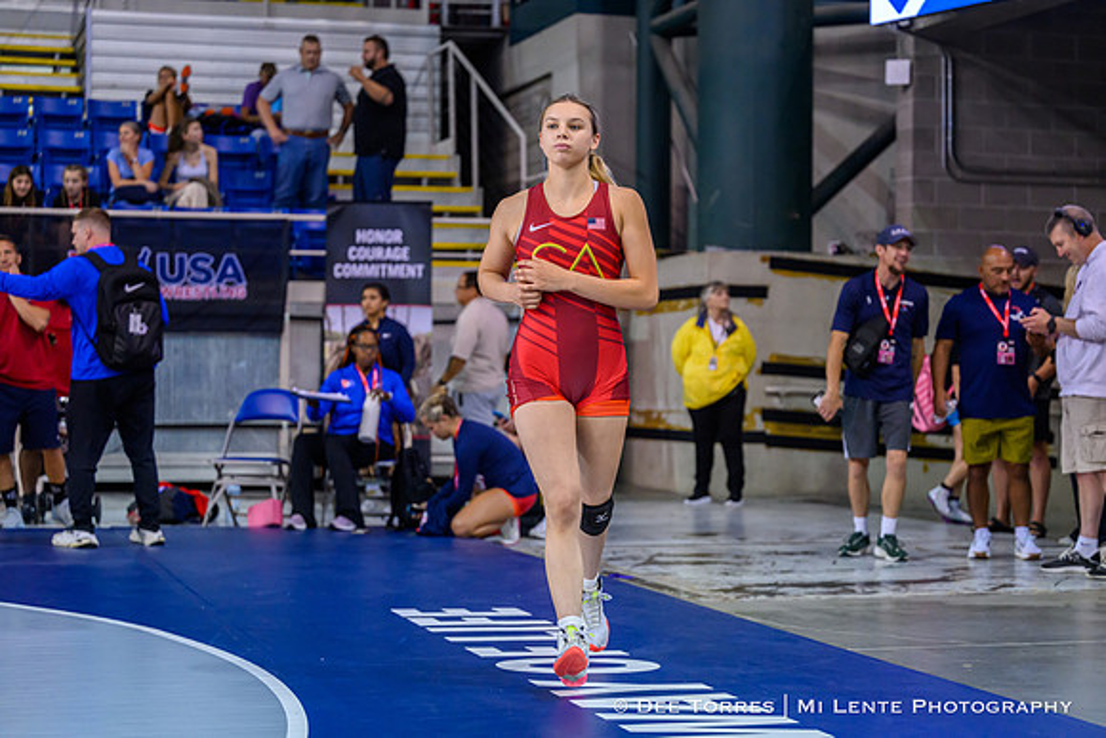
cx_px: 553
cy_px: 369
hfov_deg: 28.8
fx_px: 2151
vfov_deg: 19.5
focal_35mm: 70
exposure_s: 1/800
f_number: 2.8
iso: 3600
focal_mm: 70
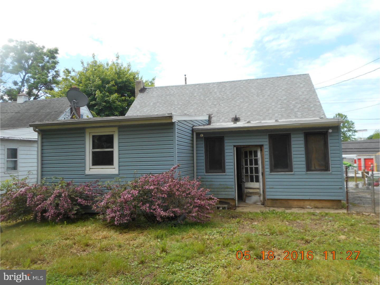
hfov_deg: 69.4
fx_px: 274
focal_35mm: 25
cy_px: 142
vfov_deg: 54.9
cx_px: 190
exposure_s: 1/400
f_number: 3.7
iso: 80
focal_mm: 4.5
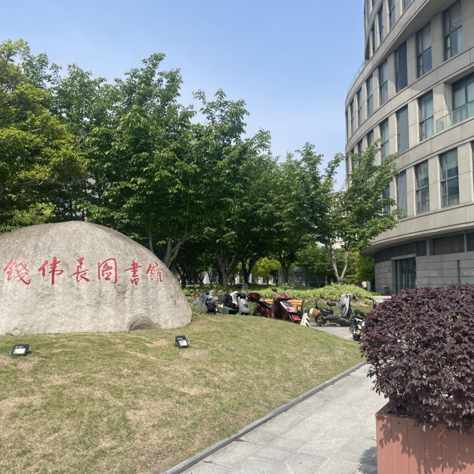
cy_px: 235
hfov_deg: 52.5
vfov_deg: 52.5
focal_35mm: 31
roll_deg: -1.1
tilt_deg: +7.3
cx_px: 219
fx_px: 480
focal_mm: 4.2
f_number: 1.6
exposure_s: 1/3401
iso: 32
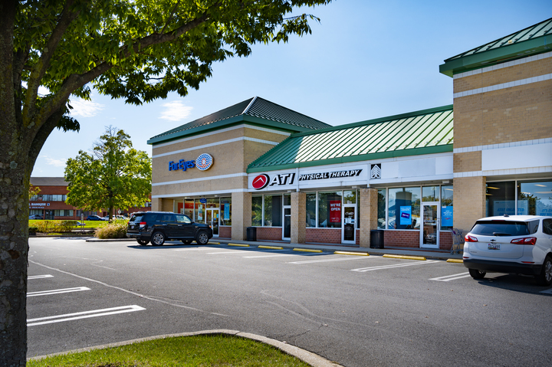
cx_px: 276
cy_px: 184
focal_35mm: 30
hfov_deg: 62.0
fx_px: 460
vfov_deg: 43.5
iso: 100
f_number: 7.1
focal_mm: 30
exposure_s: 1/400
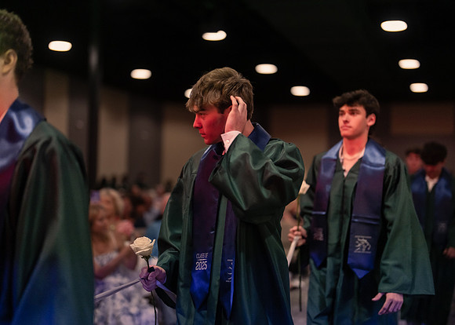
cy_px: 162
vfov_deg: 26.6
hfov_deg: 36.7
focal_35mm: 53
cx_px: 228
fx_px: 686
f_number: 1.2
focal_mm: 50
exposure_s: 1/500
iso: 1250
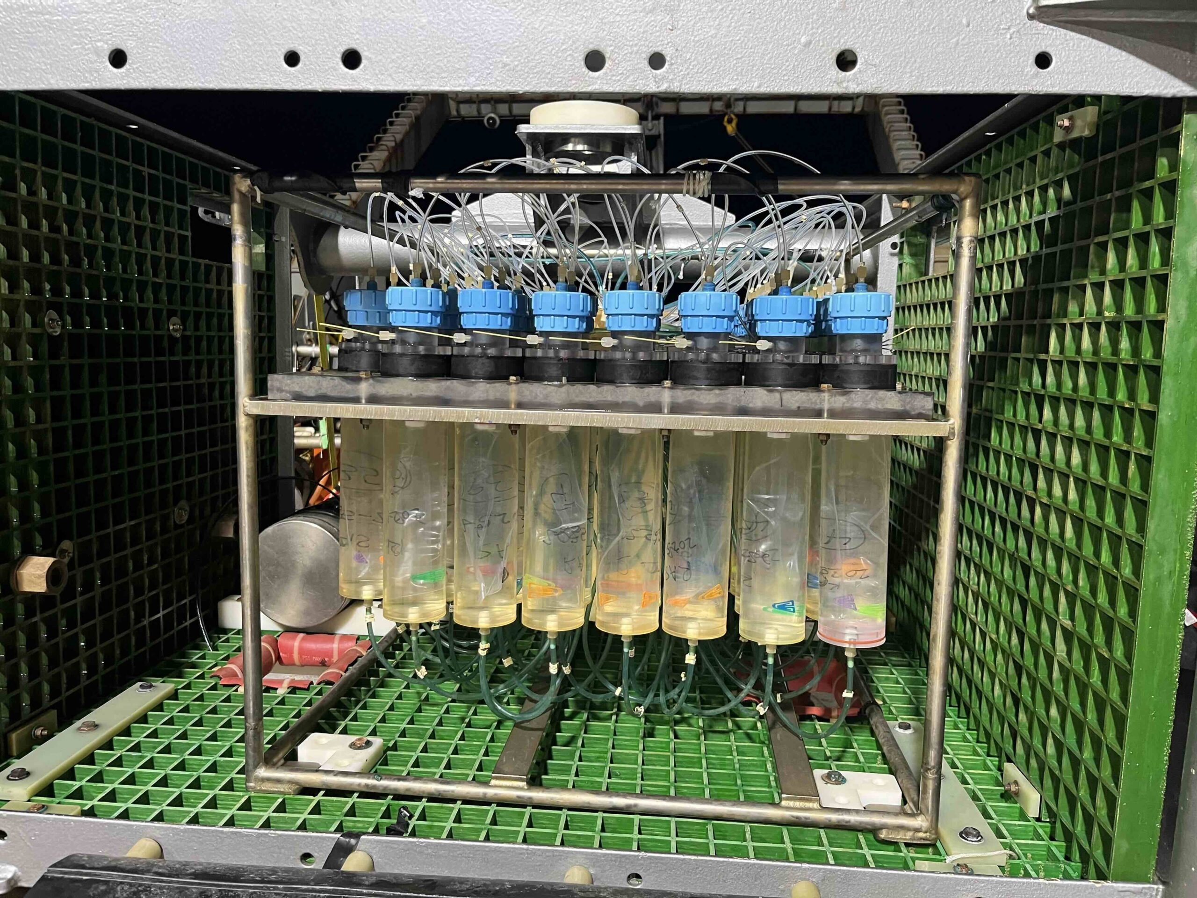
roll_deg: +0.5
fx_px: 899
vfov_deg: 53.1
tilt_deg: -5.3
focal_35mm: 26
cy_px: 449
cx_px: 598
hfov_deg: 67.3
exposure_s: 1/60
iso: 250
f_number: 1.6
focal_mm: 5.1
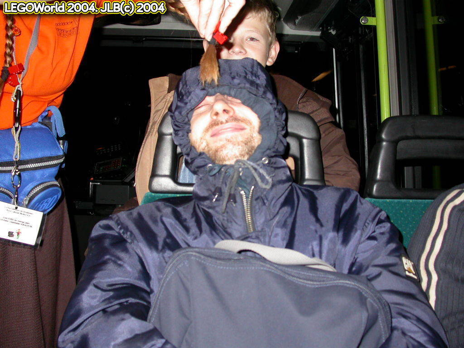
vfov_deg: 37.7
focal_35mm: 38
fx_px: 509
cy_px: 174
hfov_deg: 49.0
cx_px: 232
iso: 100
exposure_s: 1/60
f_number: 2.6
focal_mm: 7.85
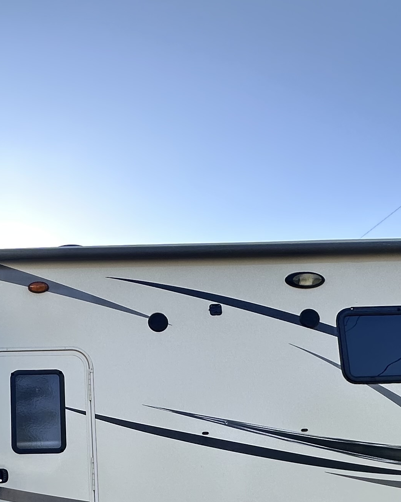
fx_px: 623
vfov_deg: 40.8
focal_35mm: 42
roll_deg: +1.1
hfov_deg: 33.3
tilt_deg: +9.4
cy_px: 443
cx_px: 20
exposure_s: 1/725
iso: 40
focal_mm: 2.22
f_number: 2.2
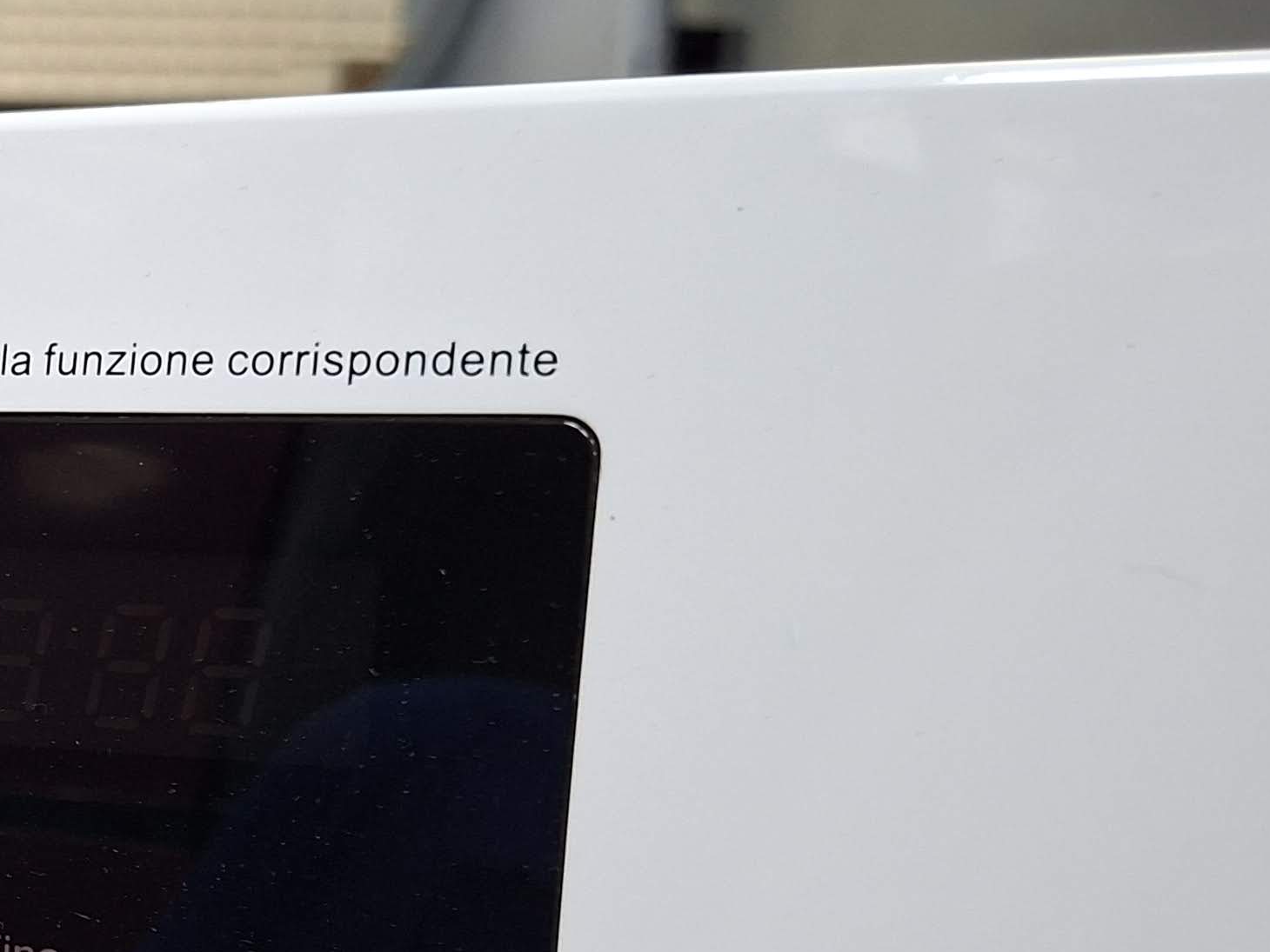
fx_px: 2311
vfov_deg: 22.7
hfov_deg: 27.1
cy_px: 855
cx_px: -264
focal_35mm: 63
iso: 320
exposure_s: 1/50
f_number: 1.8
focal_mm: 5.54
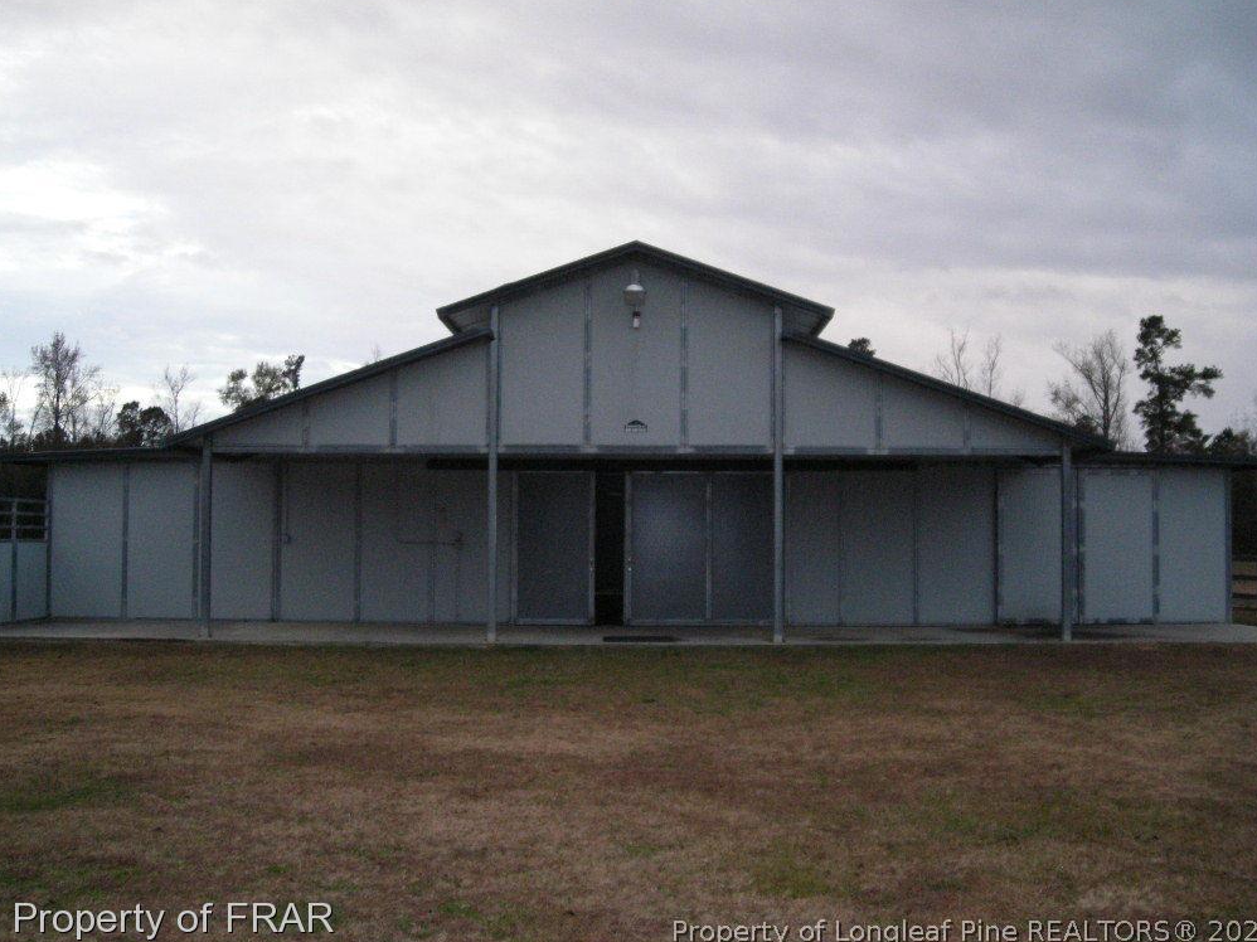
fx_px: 1416
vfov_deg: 36.8
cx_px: 640
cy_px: 468
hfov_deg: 47.9
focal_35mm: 39
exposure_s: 1/60
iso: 277
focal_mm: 6.3
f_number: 3.2
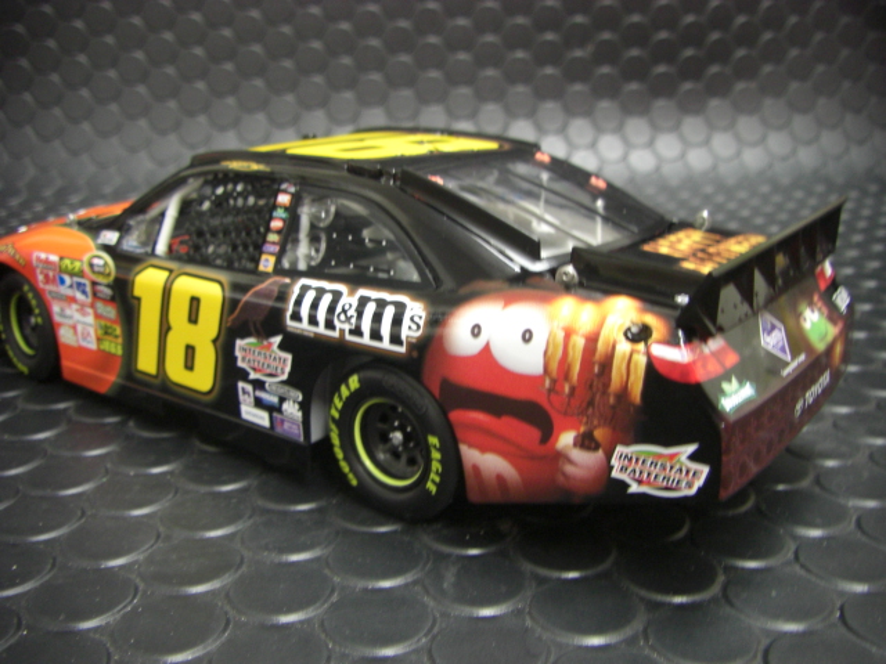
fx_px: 973
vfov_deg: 37.7
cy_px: 332
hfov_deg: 49.0
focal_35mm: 38
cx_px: 443
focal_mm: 6.3
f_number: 3.4
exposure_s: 1/10
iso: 200
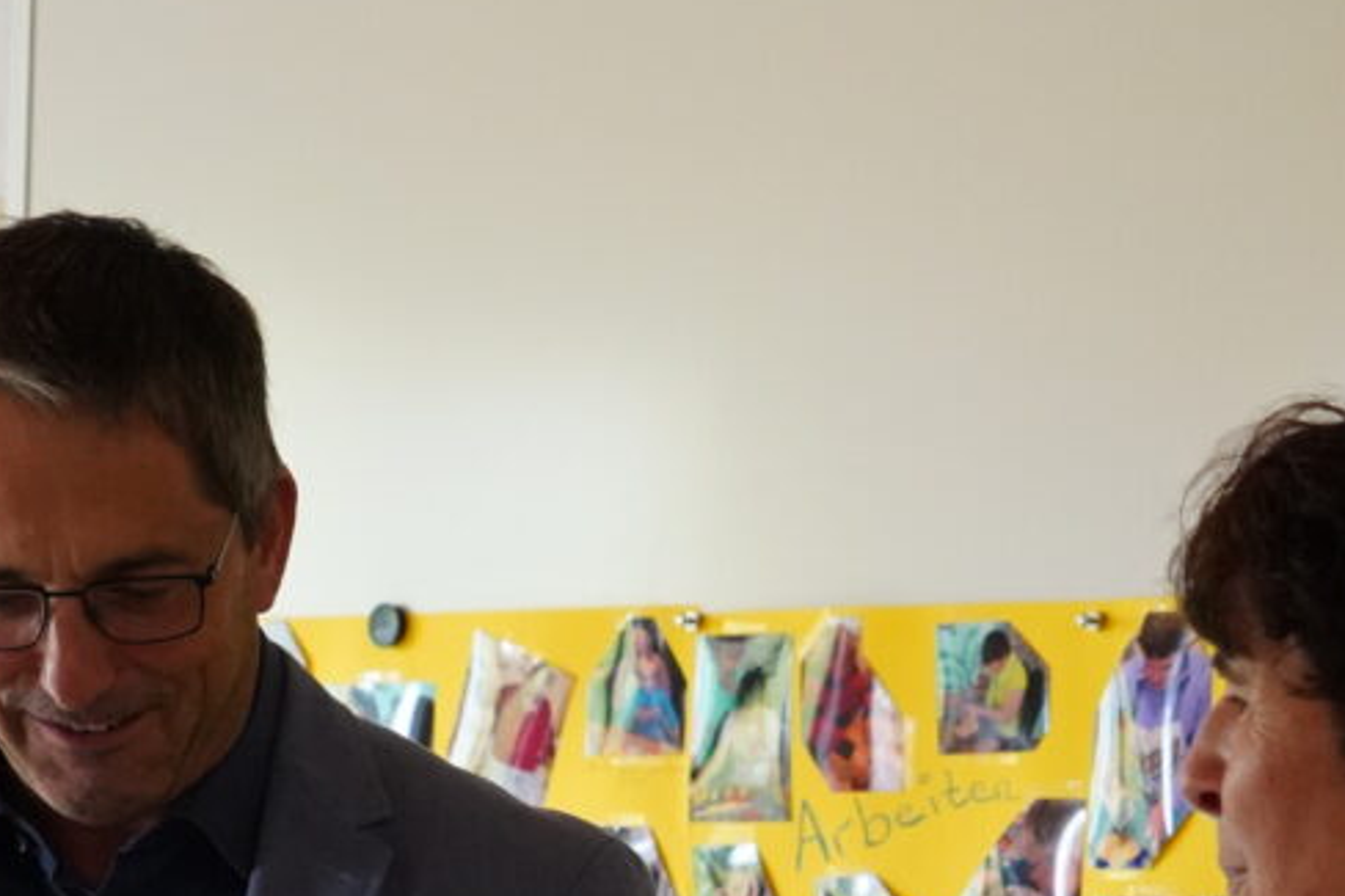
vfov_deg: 7.6
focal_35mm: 178
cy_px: 1093
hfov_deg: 11.5
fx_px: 6648
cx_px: 879
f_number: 5.6
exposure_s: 1/320
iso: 8000
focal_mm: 62
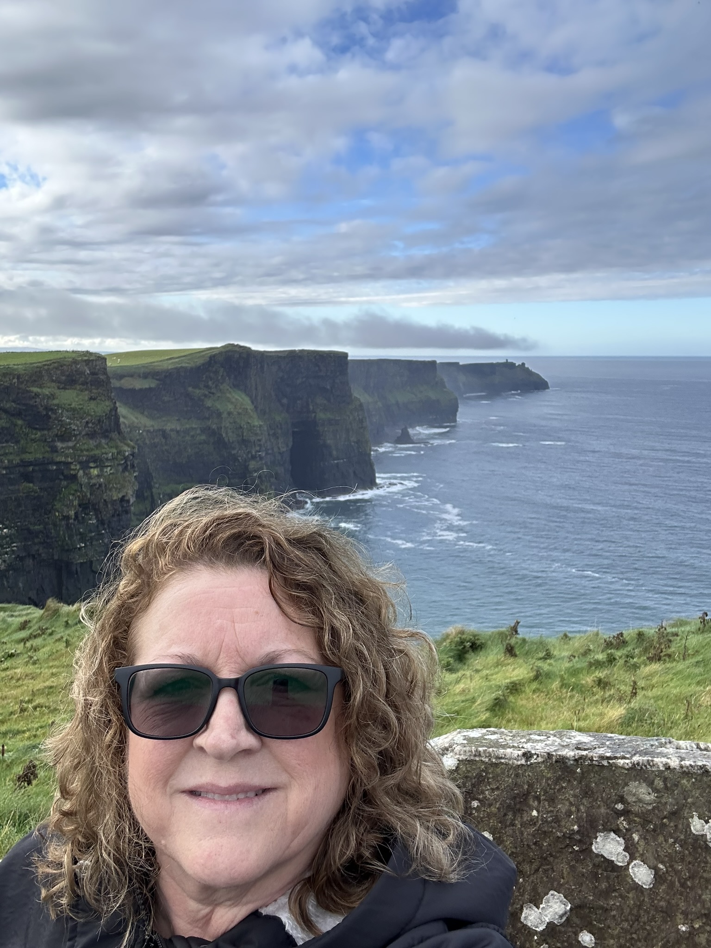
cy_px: 474
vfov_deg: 60.0
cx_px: 356
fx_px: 822
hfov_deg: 46.8
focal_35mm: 30
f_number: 1.9
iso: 25
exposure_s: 1/299
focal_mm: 2.69
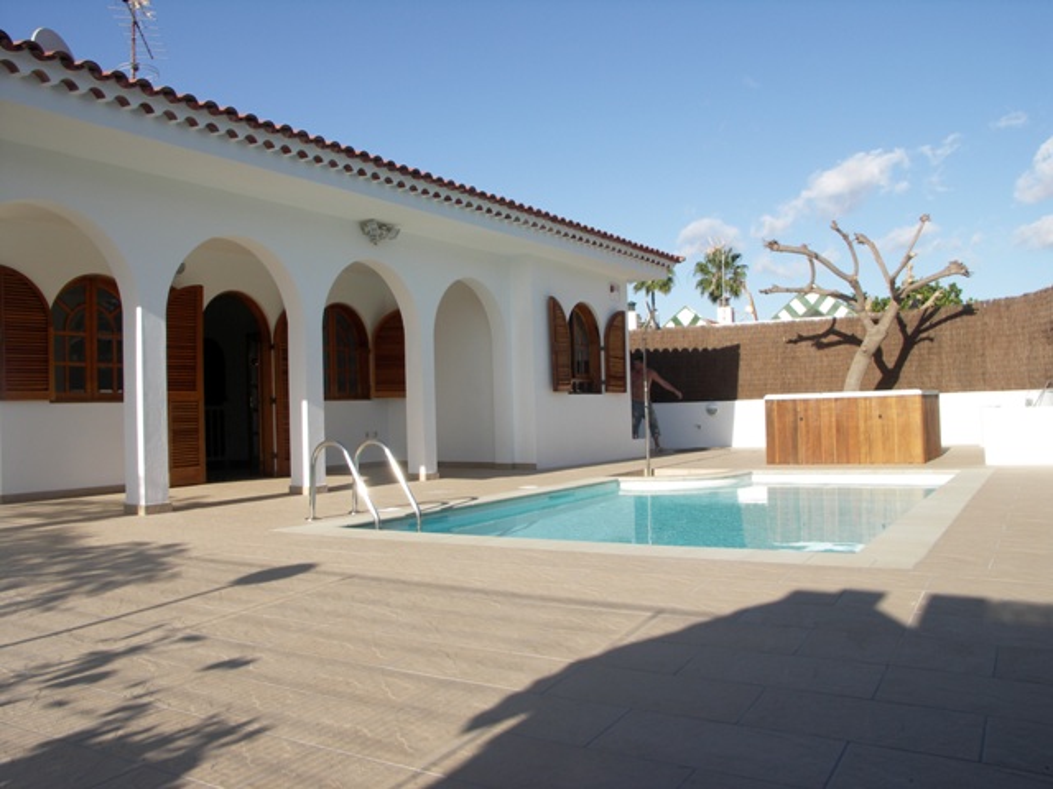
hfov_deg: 60.0
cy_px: 394
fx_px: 913
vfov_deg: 46.8
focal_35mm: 30
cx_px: 526
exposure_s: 1/200
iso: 50
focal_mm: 7.8
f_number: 6.3
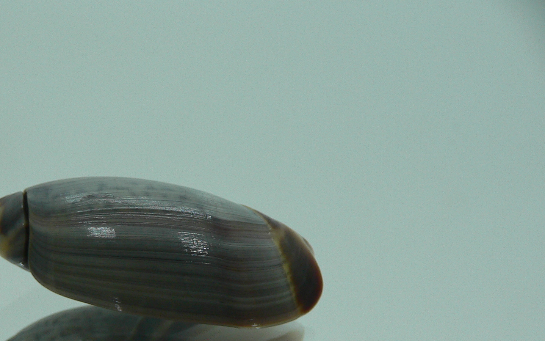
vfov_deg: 24.4
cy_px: 283
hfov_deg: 38.3
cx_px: 165
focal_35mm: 52
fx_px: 772
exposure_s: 1/60
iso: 80
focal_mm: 4.6
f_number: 2.8
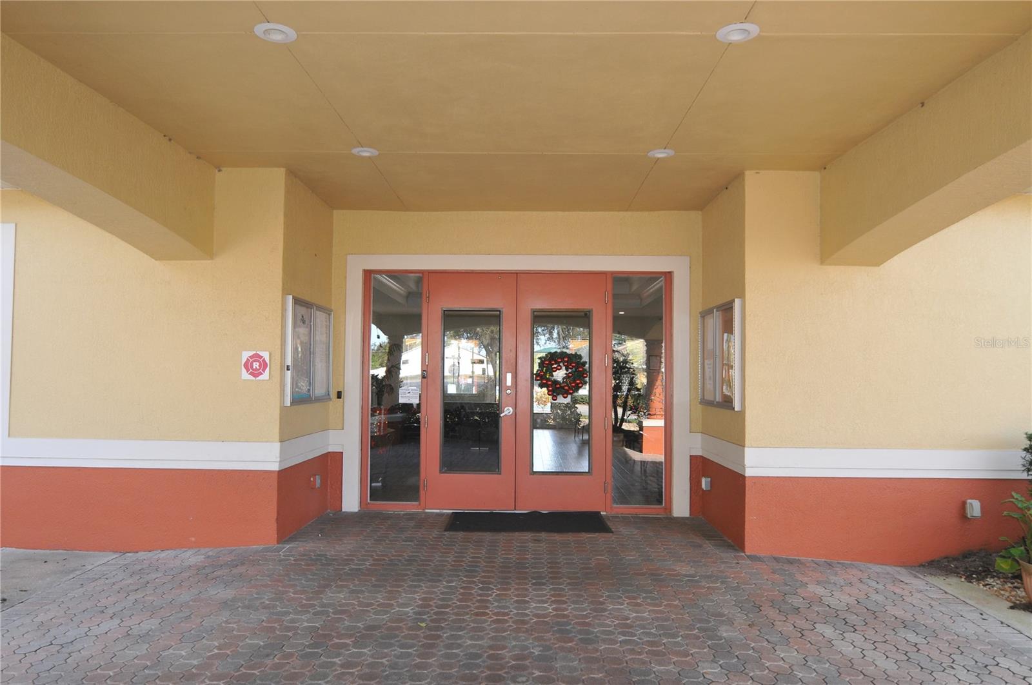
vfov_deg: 53.0
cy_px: 342
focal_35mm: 24
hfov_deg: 73.8
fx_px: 687
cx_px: 516
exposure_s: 1/200
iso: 400
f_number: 4
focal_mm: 16
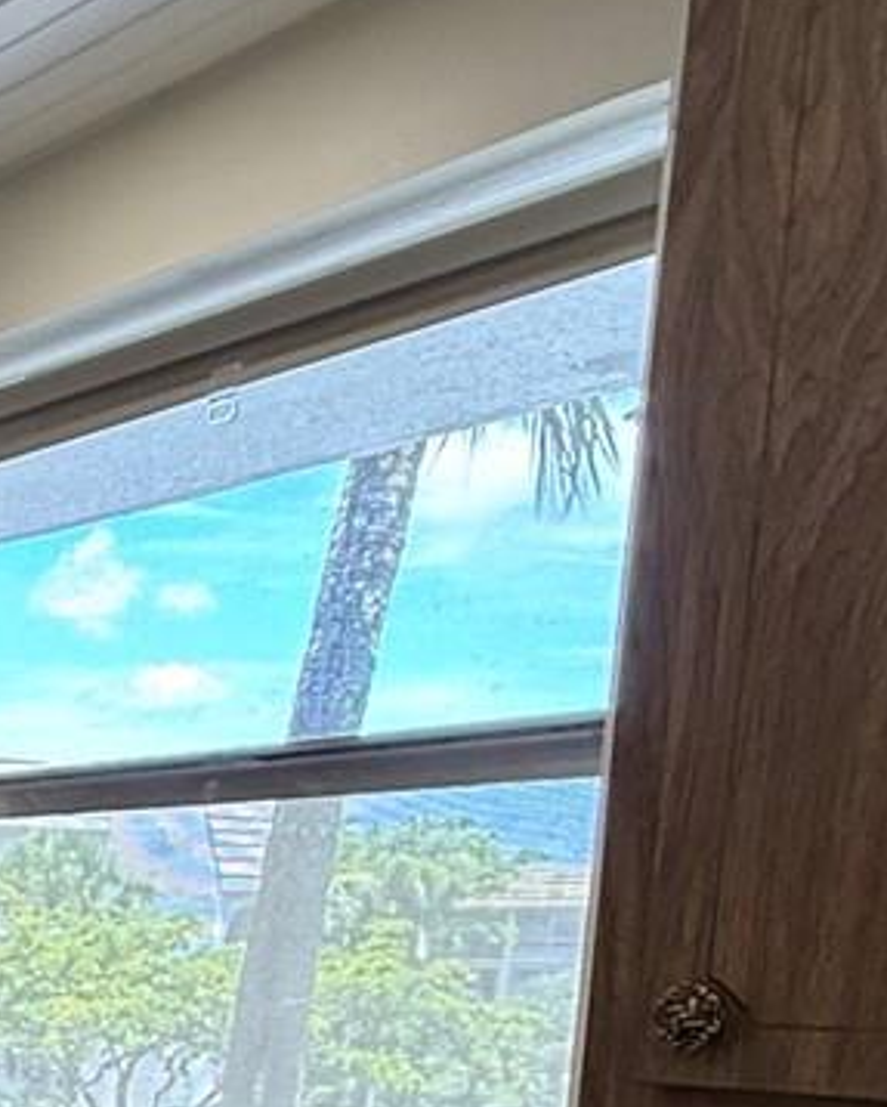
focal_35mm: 61
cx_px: -865
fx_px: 1999
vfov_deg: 28.5
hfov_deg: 17.8
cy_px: 1169
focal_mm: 2.22
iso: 125
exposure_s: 1/120
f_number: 2.2
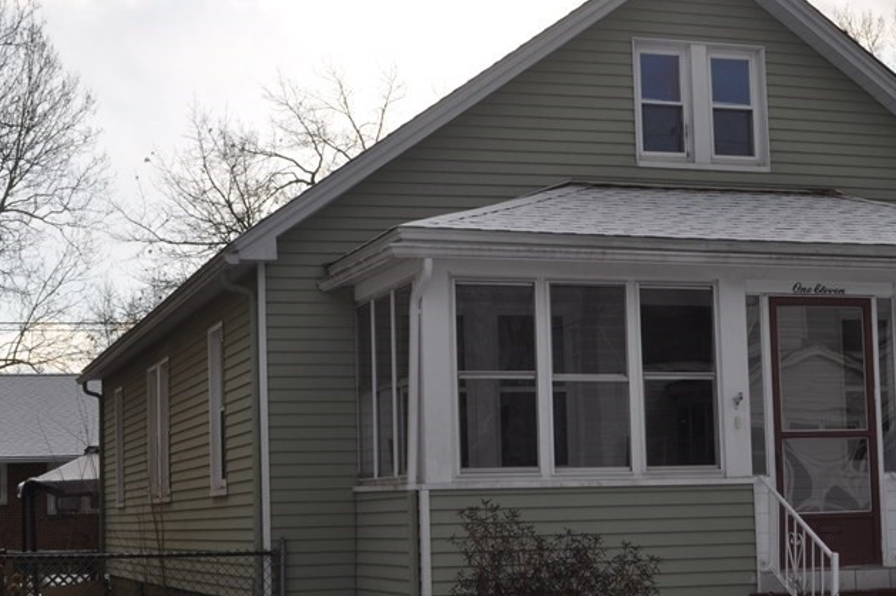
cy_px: 355
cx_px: 537
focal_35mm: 71
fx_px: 1761
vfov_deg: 19.2
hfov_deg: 28.5
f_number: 18
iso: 200
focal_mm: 29
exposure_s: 1/200
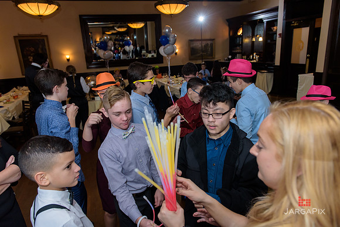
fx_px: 227
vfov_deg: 53.2
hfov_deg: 73.7
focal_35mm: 24
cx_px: 170
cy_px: 114
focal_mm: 24
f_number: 3.2
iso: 1250
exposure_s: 1/125
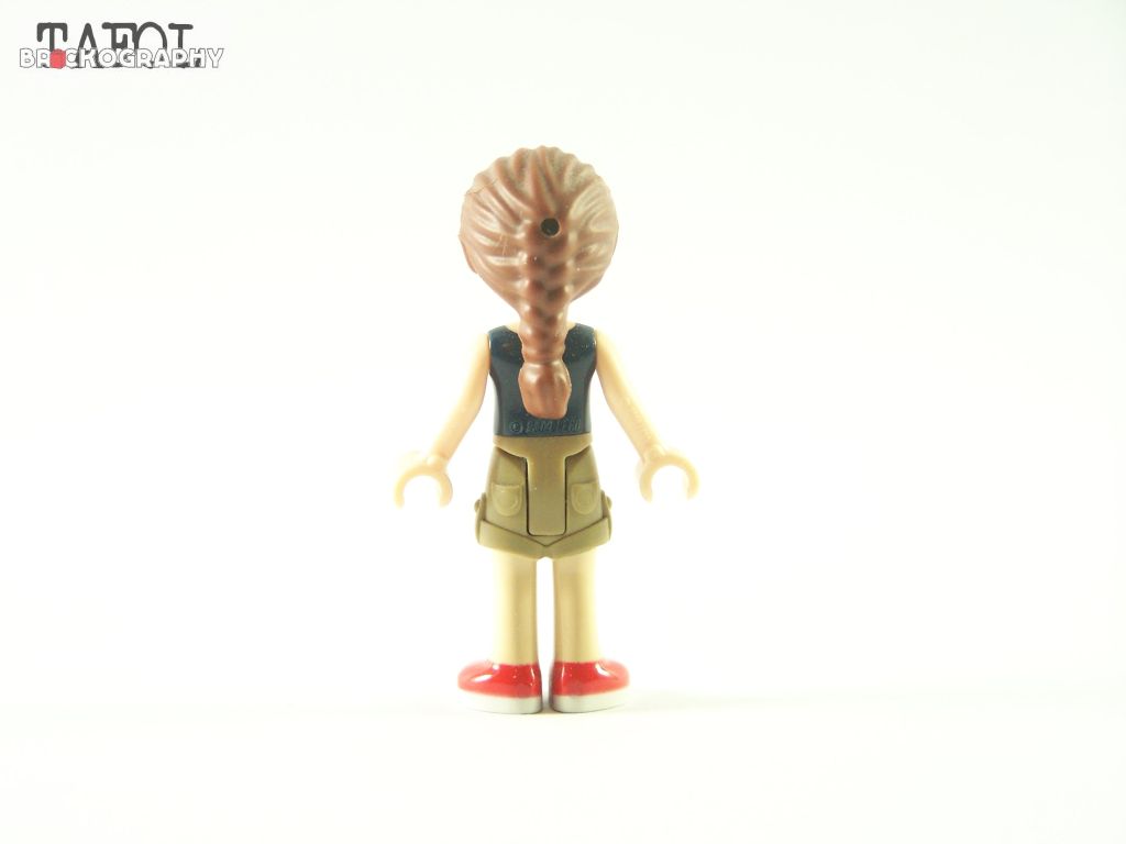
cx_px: 563
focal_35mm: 128
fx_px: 4164
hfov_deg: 15.4
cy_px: 422
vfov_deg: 11.6
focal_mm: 21.2
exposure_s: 1/30
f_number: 3.2
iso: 200
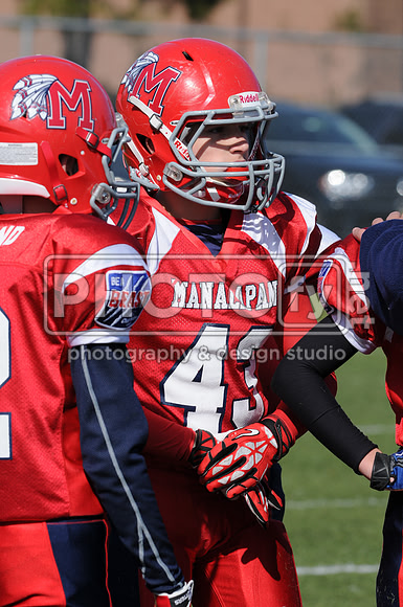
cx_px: 202
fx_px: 7578
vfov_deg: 4.6
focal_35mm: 450
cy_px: 304
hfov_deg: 3.0
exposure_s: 1/500
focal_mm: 300
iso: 200
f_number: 10
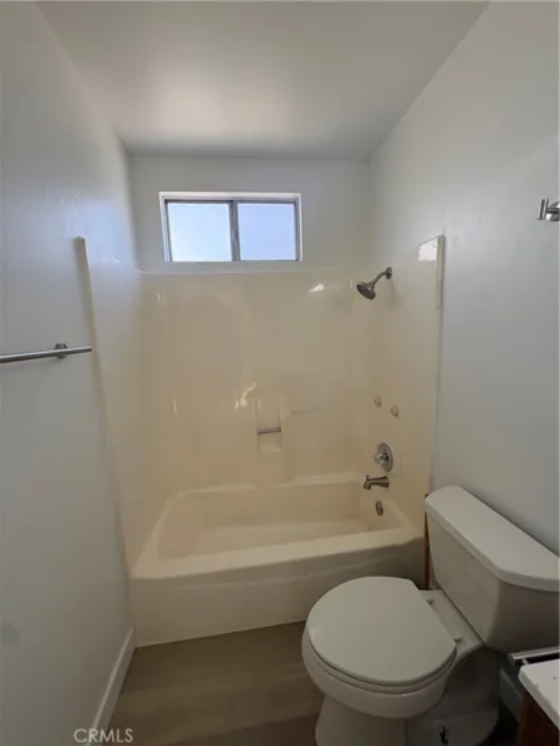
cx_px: 280
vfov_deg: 102.1
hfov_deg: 85.7
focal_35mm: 14
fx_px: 302
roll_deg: +1.8
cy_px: 373
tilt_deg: -8.4
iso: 80
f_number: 2.2
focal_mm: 2.22
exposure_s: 1/144
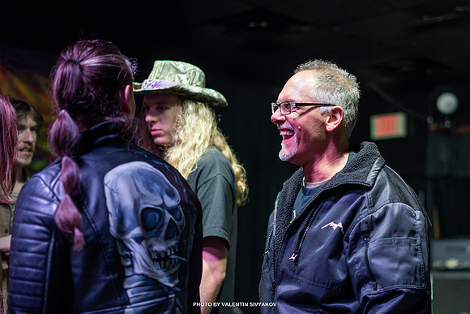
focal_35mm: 67
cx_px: 309
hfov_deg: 29.7
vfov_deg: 20.2
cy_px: 170
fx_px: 880
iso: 500
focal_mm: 50
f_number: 1.8
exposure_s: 1/125
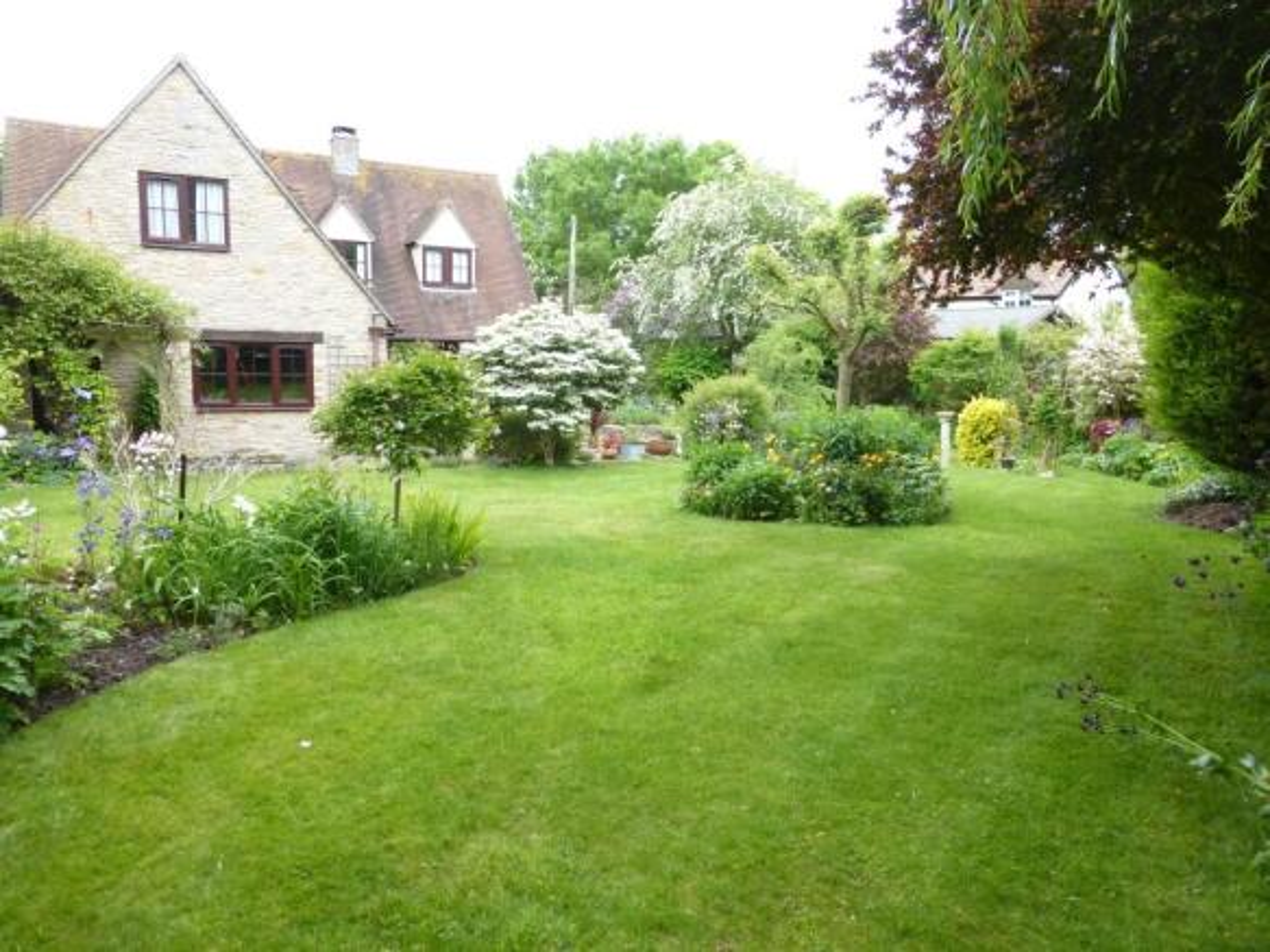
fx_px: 880
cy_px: 476
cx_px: 635
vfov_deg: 56.8
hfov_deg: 71.6
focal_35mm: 24
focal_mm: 4.3
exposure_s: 1/125
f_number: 3.3
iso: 100
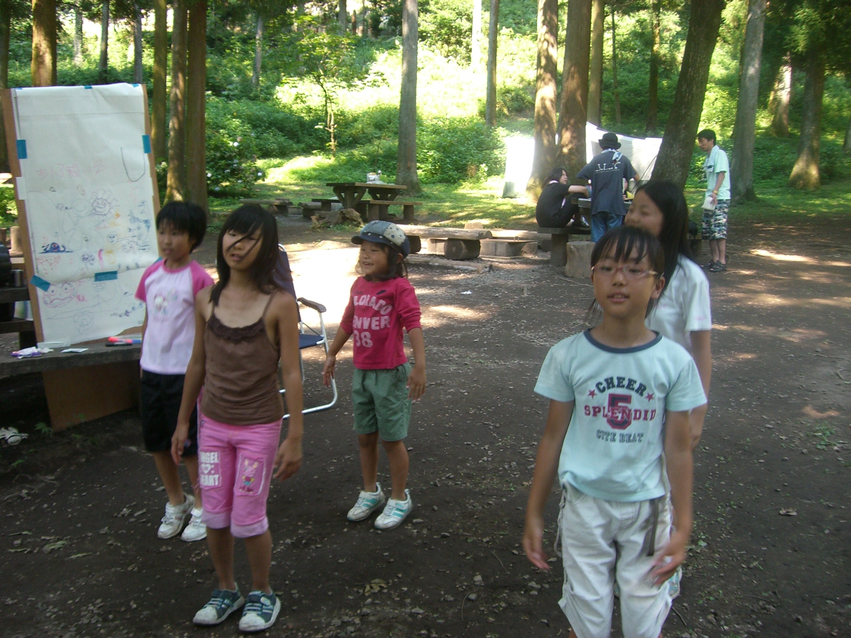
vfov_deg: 37.7
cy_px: 319
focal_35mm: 38
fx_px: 934
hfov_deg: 49.0
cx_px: 426
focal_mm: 6.2
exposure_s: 1/100
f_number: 2.7
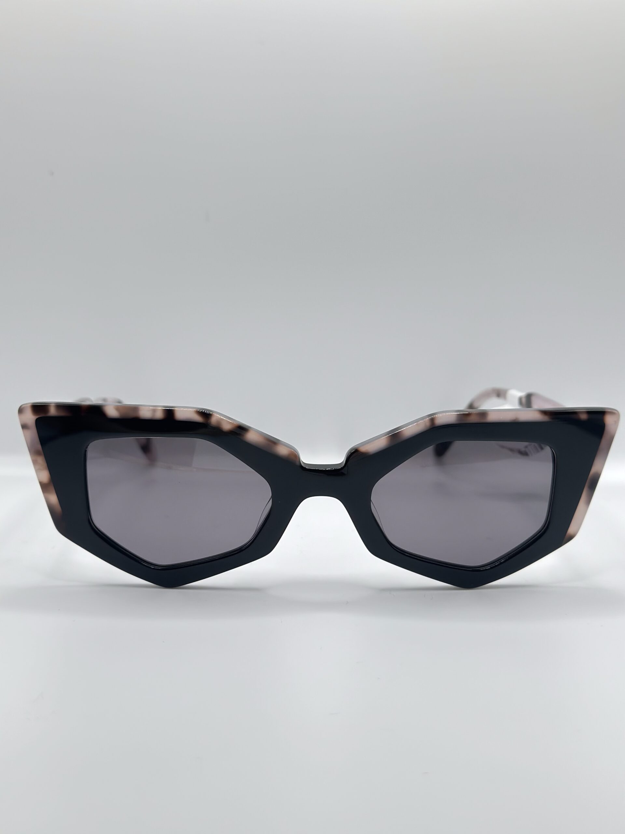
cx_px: 312
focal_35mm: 48
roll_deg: -0.4
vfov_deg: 39.7
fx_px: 1156
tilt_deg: -31.5
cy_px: 417
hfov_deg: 30.3
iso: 80
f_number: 1.78
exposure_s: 1/407
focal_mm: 6.86
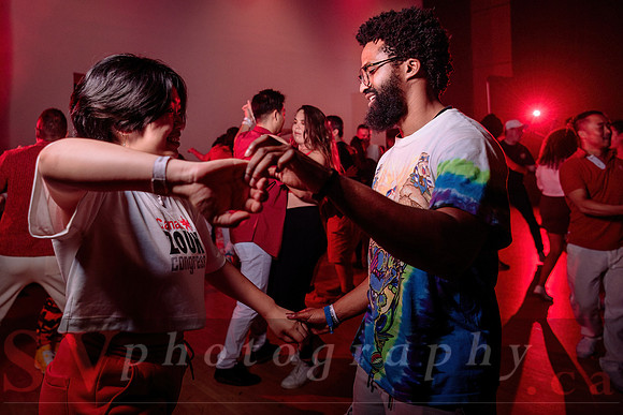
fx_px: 536
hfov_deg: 60.2
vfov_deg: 42.0
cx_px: 286
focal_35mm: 31
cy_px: 147
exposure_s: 1/100
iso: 1000
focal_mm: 24
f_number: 3.2
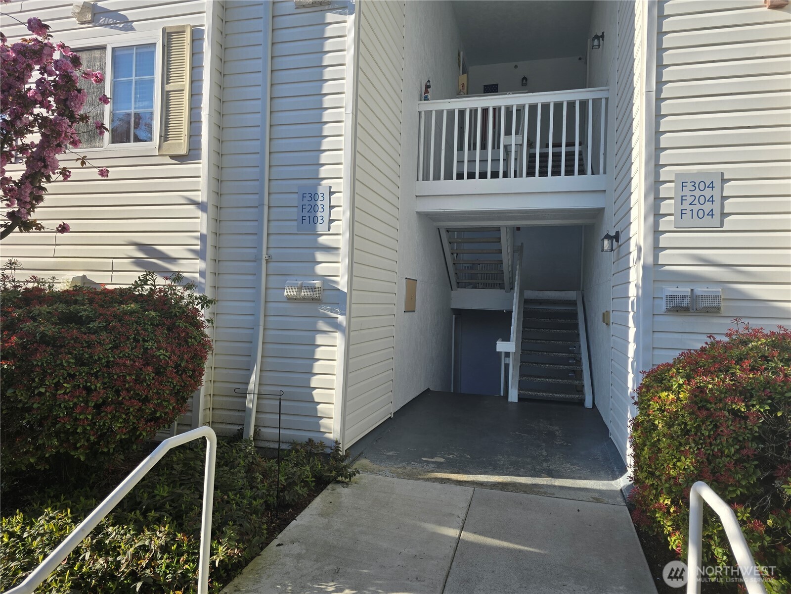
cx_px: 396
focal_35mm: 23
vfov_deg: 58.9
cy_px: 297
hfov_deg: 73.9
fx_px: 526
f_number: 1.7
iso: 12
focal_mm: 6.3
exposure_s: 1/408
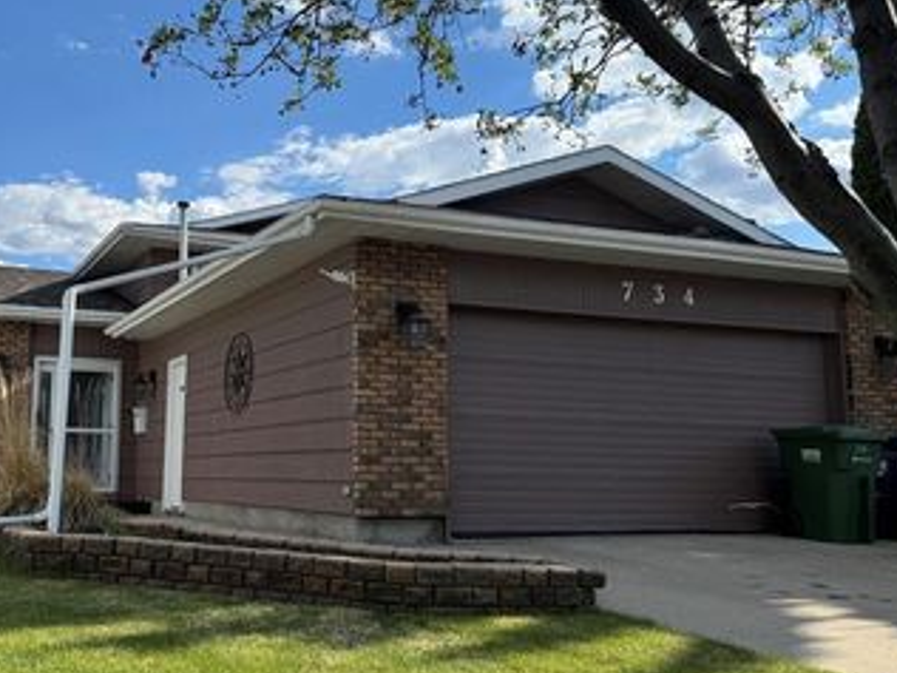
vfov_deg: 37.7
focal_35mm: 38
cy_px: 342
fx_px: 985
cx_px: 284
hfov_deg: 48.0
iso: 80
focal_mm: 6.76
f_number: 1.78
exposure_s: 1/4049
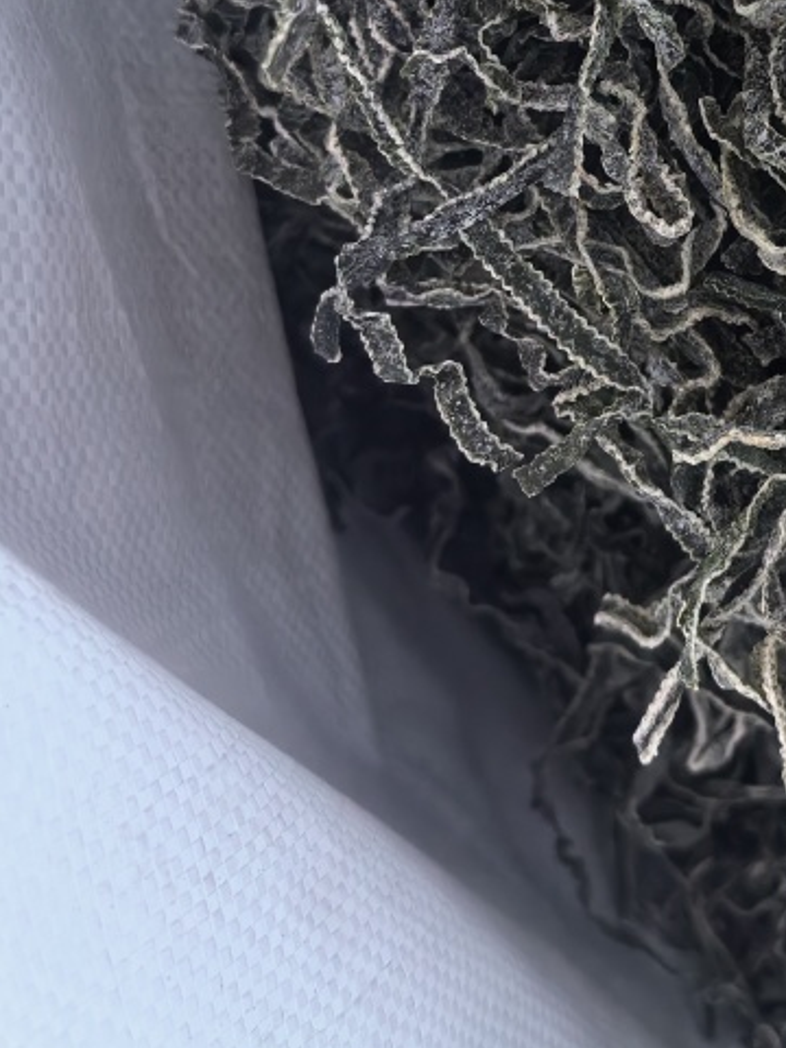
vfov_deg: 31.4
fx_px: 1817
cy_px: 213
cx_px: 766
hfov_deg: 23.5
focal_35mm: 60
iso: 160
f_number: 2
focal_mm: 5.72
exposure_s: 1/100
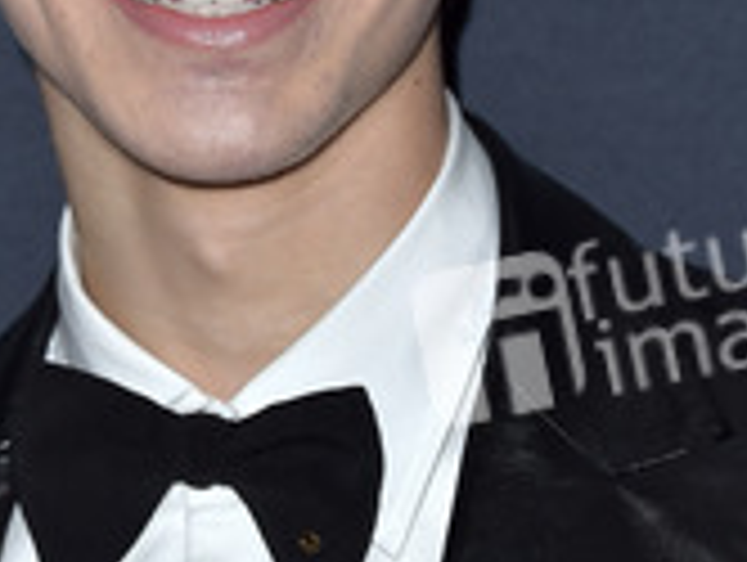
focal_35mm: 347
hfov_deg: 5.7
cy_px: 94
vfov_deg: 4.3
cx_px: 236
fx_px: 7499
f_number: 6.3
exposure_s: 1/250
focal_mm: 150
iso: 250
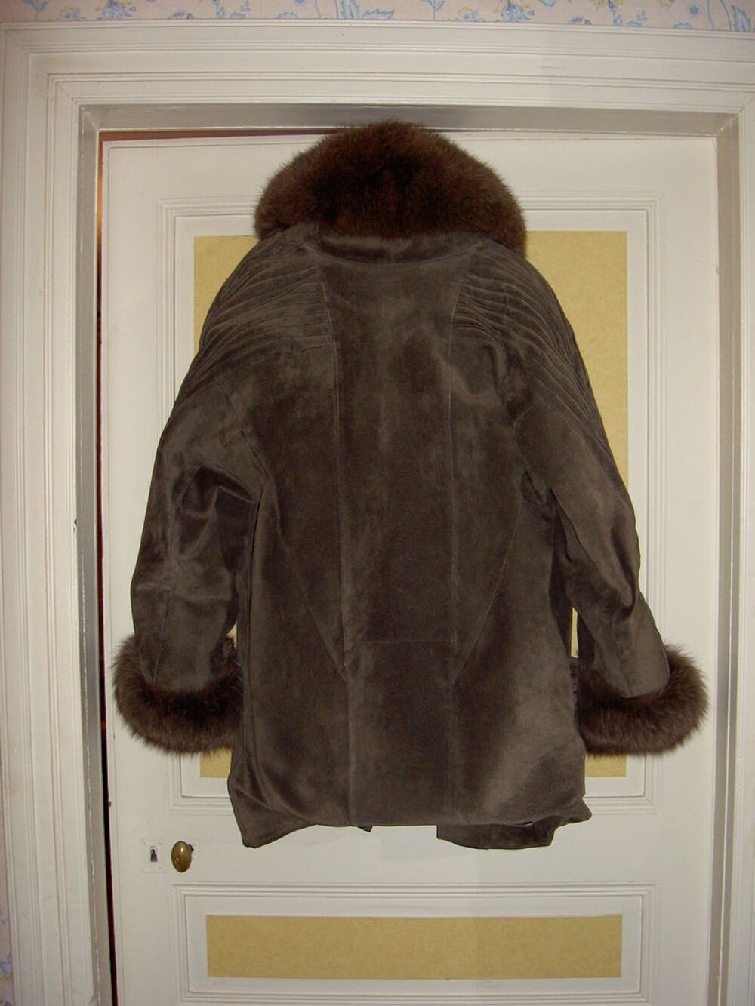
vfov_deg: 47.9
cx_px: 378
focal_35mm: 39
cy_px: 503
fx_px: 1134
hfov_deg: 36.8
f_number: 2.8
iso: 200
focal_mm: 8
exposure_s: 1/60
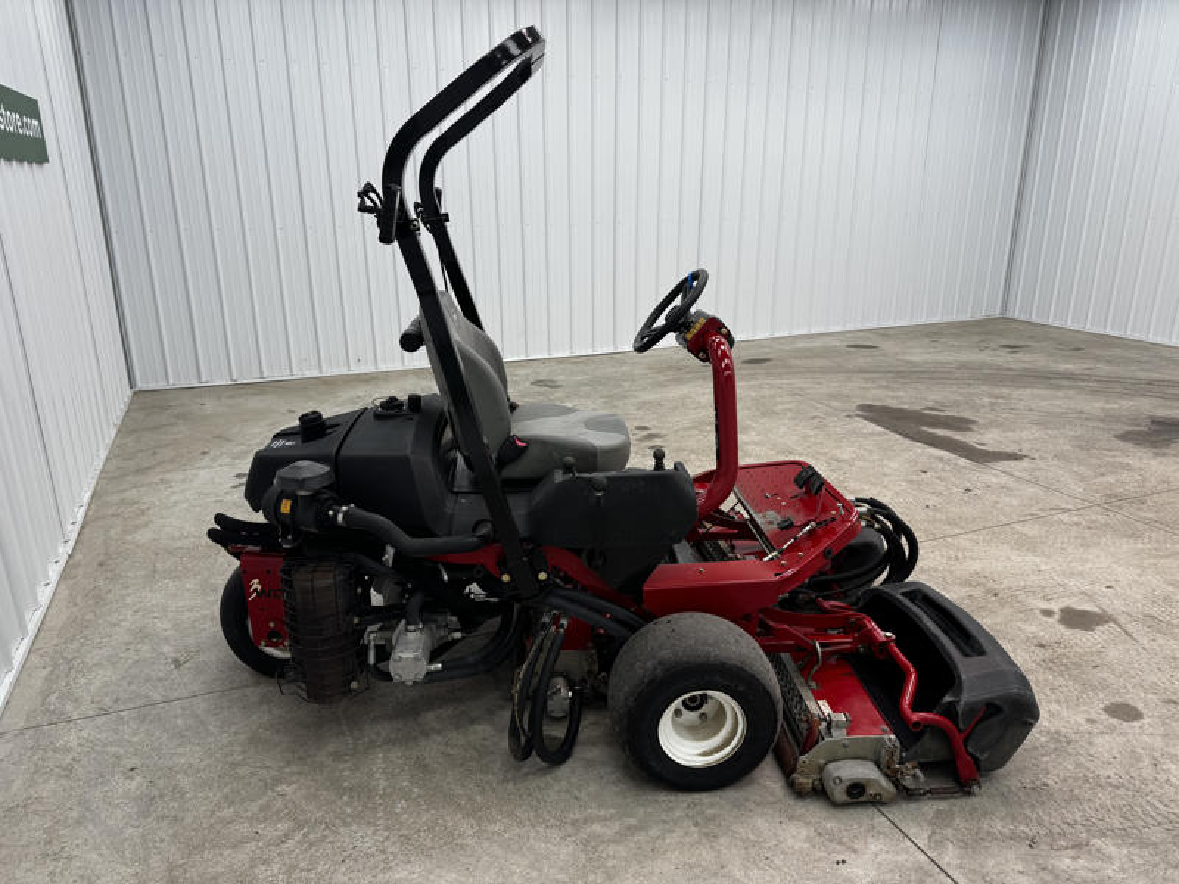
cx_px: 590
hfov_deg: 71.6
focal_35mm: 24
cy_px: 442
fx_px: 817
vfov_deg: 56.8
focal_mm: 6.76
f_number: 1.78
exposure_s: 1/120
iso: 64
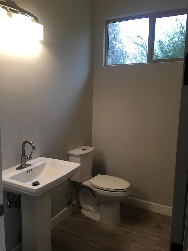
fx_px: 210
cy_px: 126
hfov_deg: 48.2
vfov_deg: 61.7
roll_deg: -1.1
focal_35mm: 29
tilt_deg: -5.7
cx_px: 94
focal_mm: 4.15
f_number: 2.2
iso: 32
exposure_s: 1/40
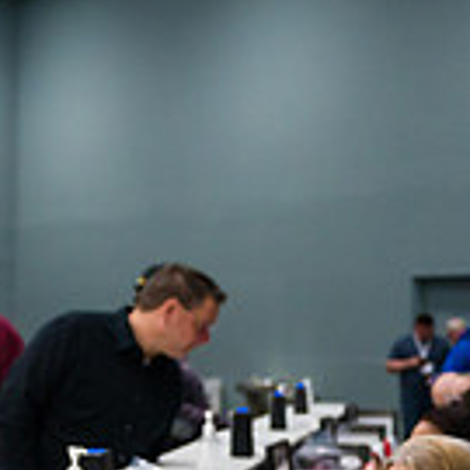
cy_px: 345
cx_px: -442
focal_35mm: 117
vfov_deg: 14.8
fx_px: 1797
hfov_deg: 13.1
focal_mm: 32
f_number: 3.2
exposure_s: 1/200
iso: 3200
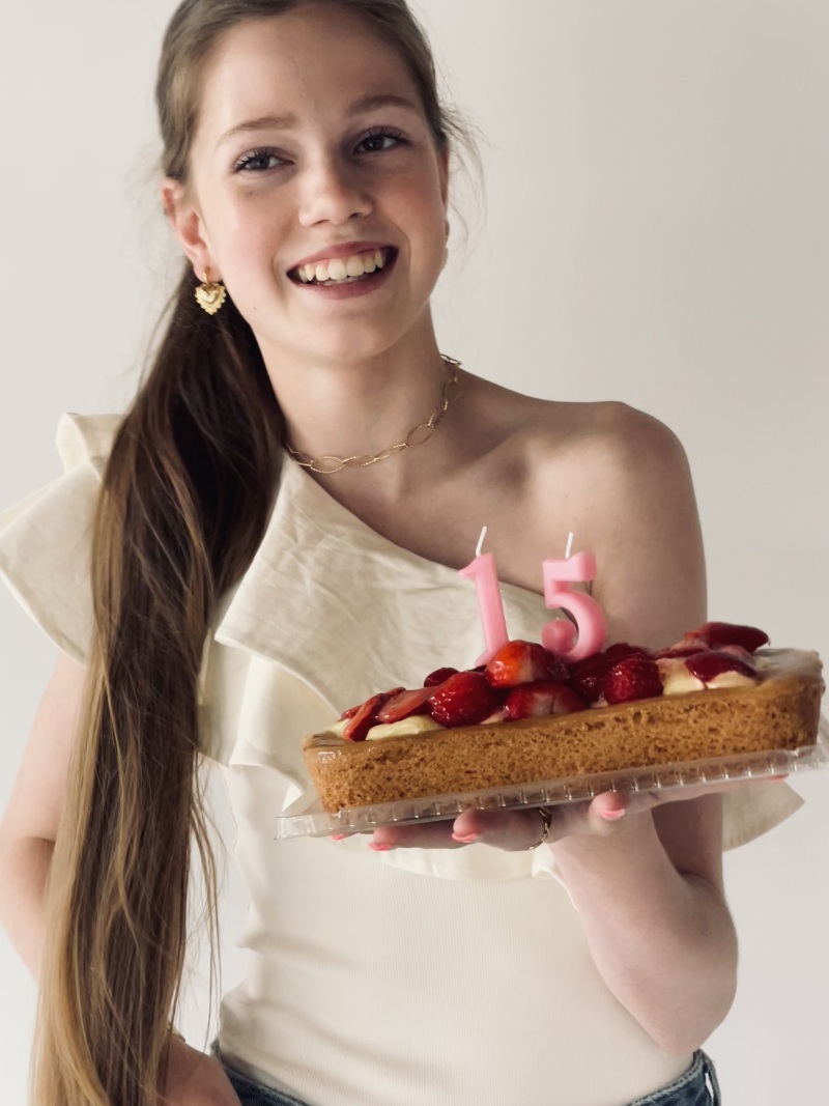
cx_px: 414
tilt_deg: +0.0
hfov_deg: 28.0
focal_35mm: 52
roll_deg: -0.3
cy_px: 553
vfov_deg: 36.8
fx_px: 1661
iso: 200
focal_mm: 6
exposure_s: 1/99
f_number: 2
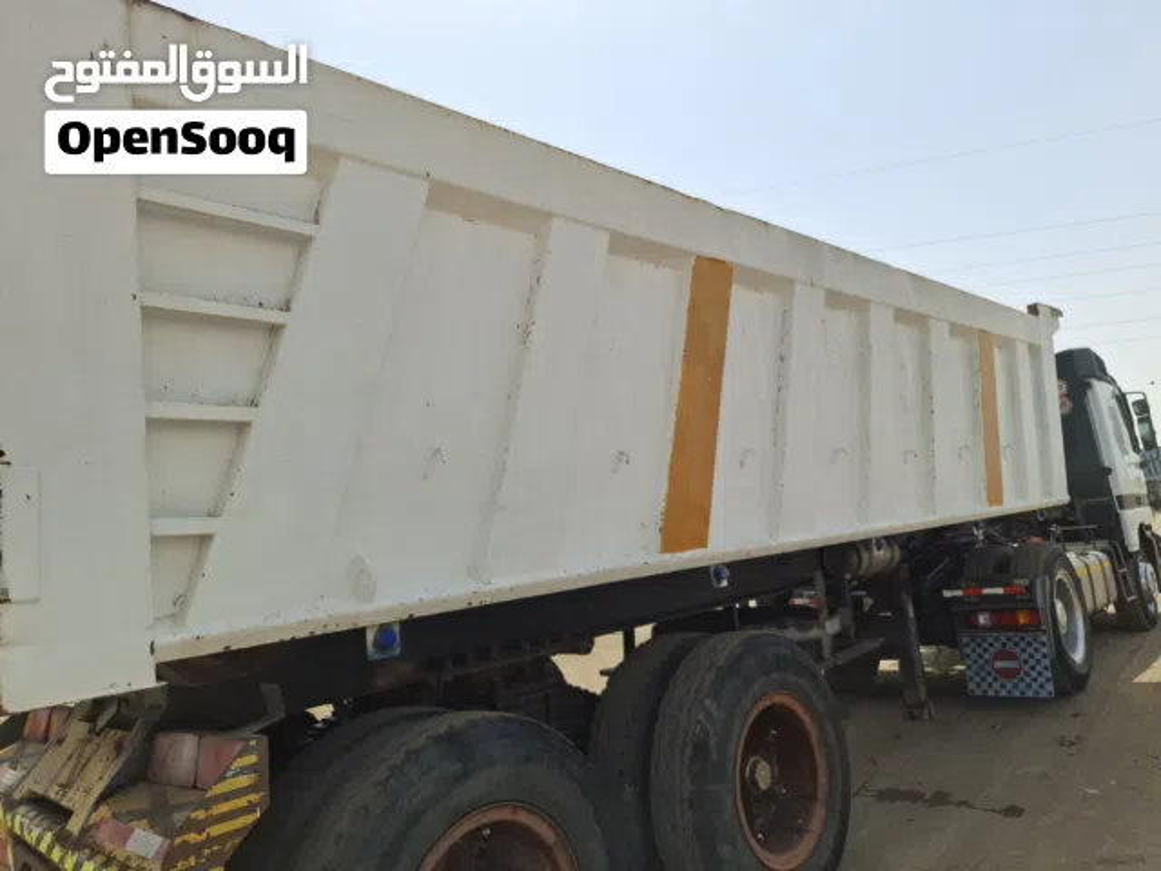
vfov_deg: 58.9
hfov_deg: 73.9
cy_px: 436
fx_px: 771
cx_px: 580
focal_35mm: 23
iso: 50
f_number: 1.8
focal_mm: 5.54
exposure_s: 1/1656
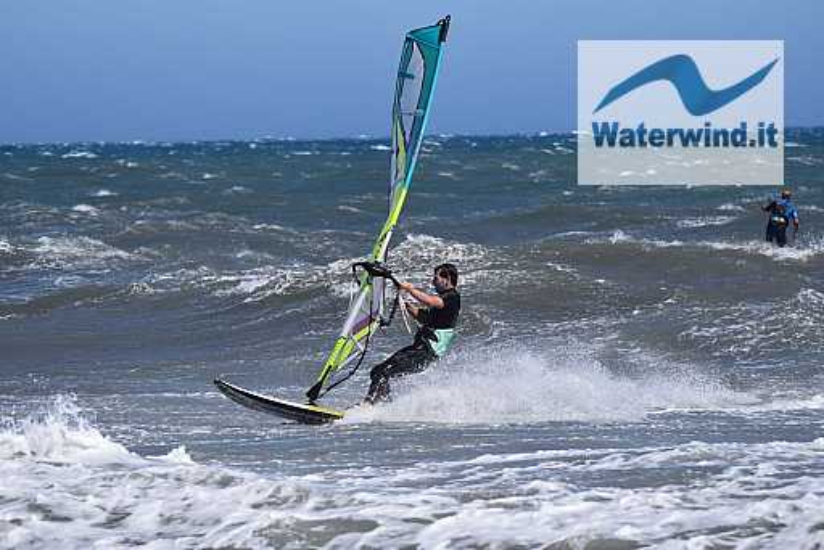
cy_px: 275
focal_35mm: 255
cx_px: 412
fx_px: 5840
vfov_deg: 5.4
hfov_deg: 8.1
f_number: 5.6
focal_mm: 170
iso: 220
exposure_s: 1/2000
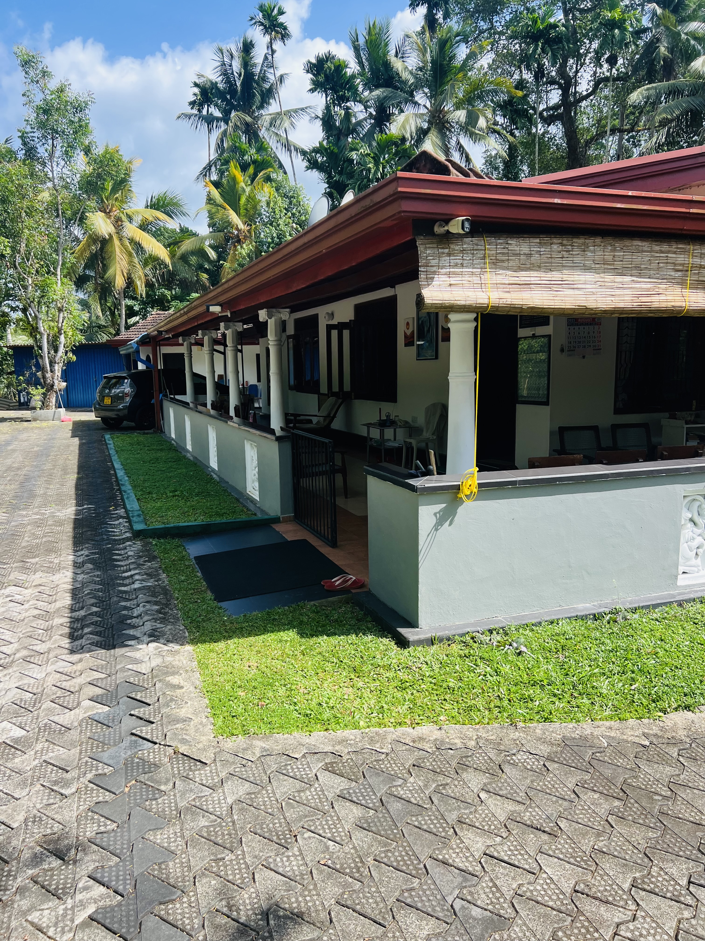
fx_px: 706
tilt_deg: -3.8
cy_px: 470
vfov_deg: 67.3
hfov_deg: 53.1
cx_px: 352
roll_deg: +0.3
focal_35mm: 26
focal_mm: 5.7
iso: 50
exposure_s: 1/1553
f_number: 1.5
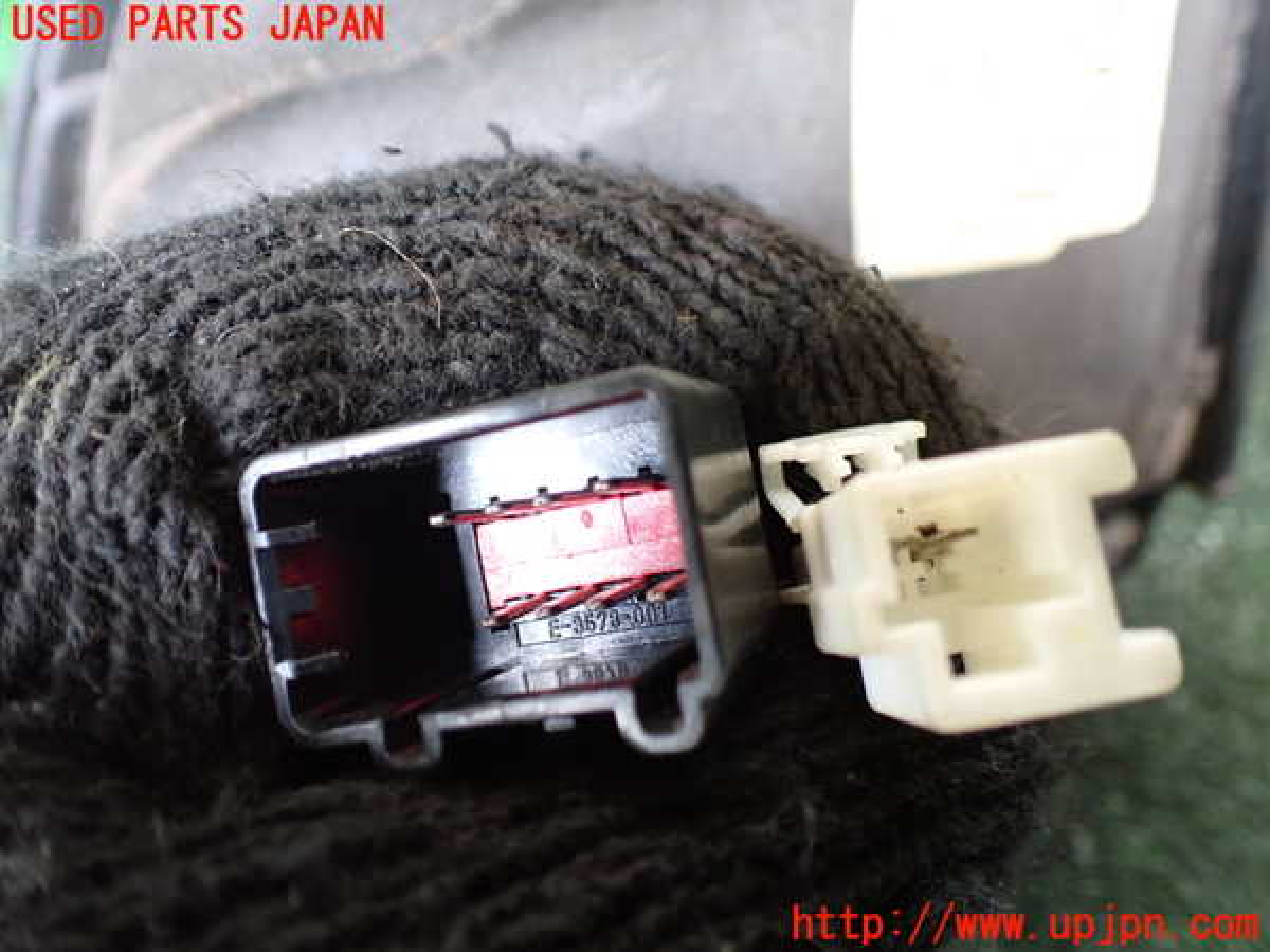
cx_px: 635
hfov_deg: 60.0
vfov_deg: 46.8
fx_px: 1101
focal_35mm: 30
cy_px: 476
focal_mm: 5.4
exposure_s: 1/125
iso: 800
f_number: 2.3
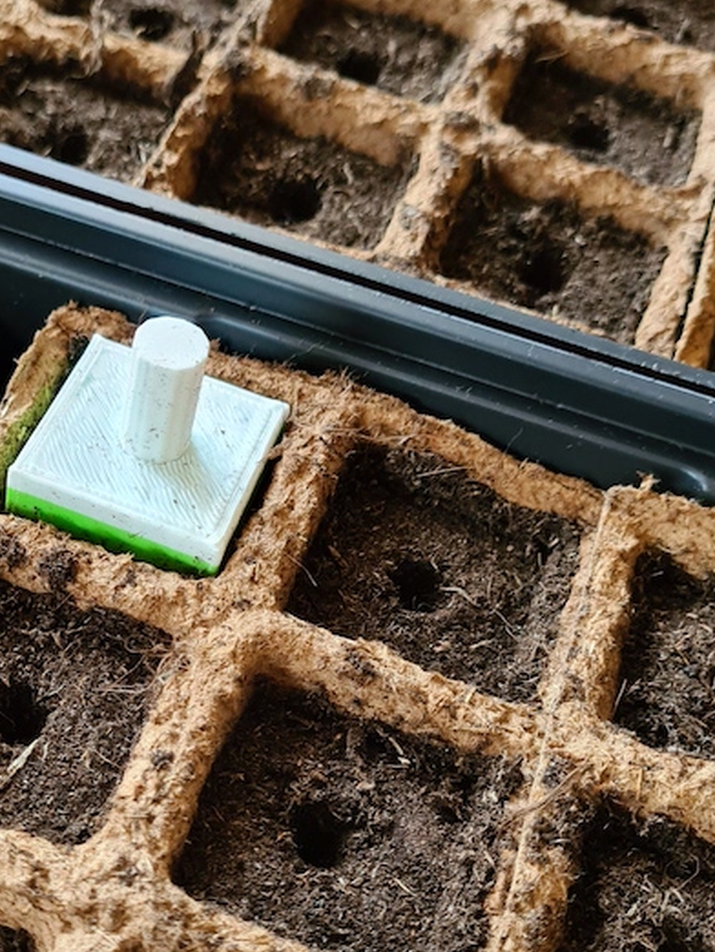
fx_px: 1403
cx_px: 168
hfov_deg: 28.1
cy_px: 602
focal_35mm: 51
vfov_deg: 37.2
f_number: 1.8
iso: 500
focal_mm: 5.4
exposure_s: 1/50
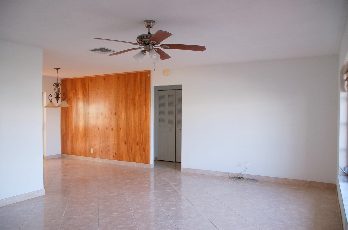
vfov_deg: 47.7
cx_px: 174
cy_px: 115
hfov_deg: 67.5
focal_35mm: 27
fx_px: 260
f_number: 5
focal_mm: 18
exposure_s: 1/100
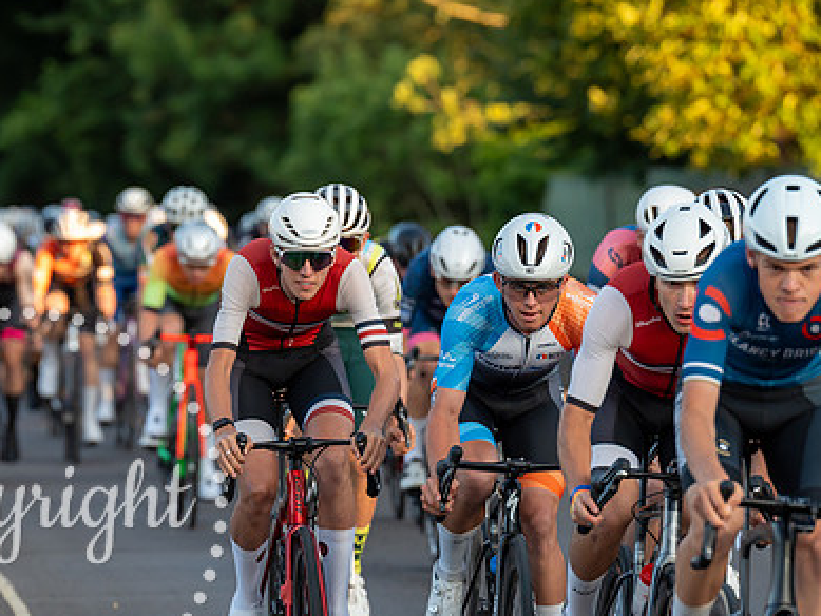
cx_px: 375
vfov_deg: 4.8
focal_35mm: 311
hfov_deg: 6.4
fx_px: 7378
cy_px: 366
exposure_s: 1/800
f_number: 4
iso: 1000
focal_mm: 200
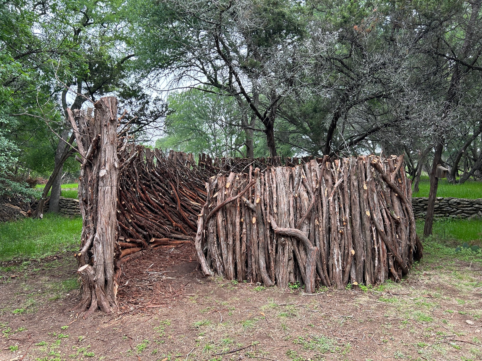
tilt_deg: +0.3
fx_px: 362
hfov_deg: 67.3
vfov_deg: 53.0
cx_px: 241
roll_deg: +0.6
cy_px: 180
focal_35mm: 26
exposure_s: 1/121
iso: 100
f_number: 1.5
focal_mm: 5.7
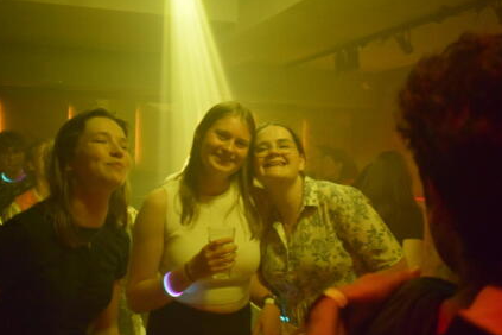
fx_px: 544
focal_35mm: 39
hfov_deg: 49.5
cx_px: 233
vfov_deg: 34.2
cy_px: 174
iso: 6400
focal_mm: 22
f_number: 3.8
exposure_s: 1/40
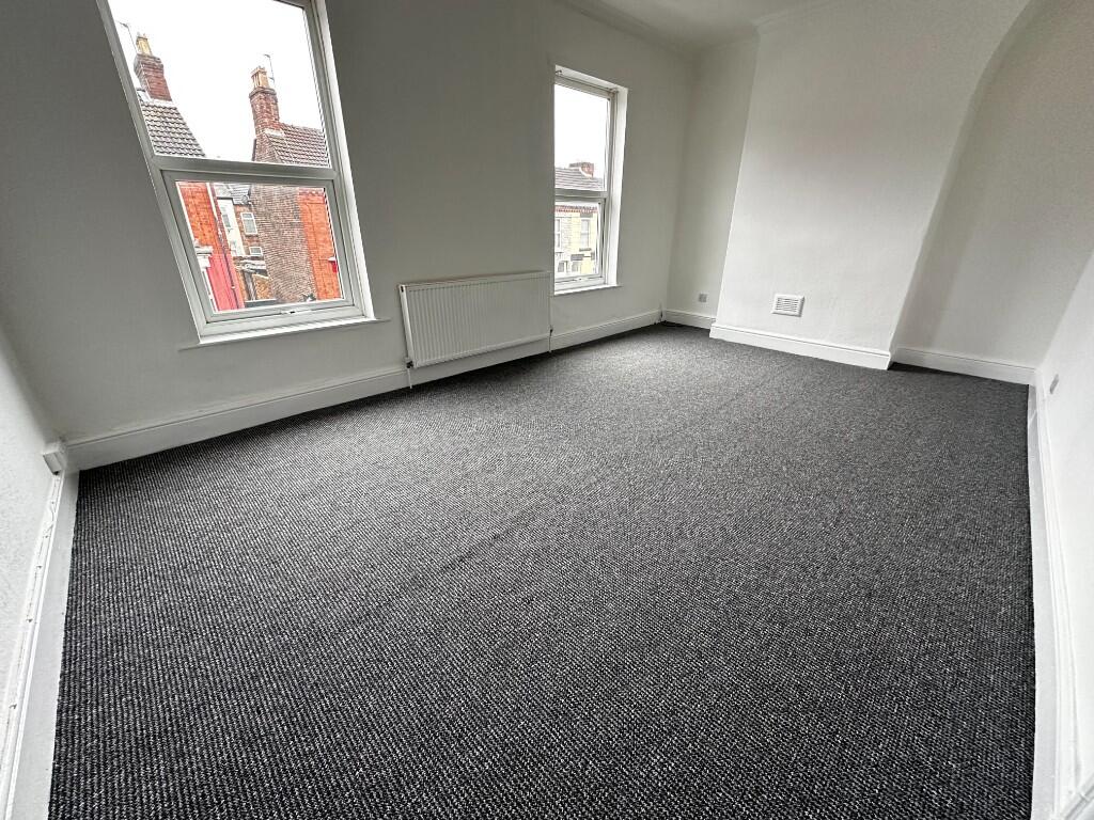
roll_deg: +0.2
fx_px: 442
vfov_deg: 85.7
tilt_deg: -22.5
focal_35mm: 14
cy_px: 410
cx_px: 547
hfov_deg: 102.1
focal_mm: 2.22
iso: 400
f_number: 2.2
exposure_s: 1/50
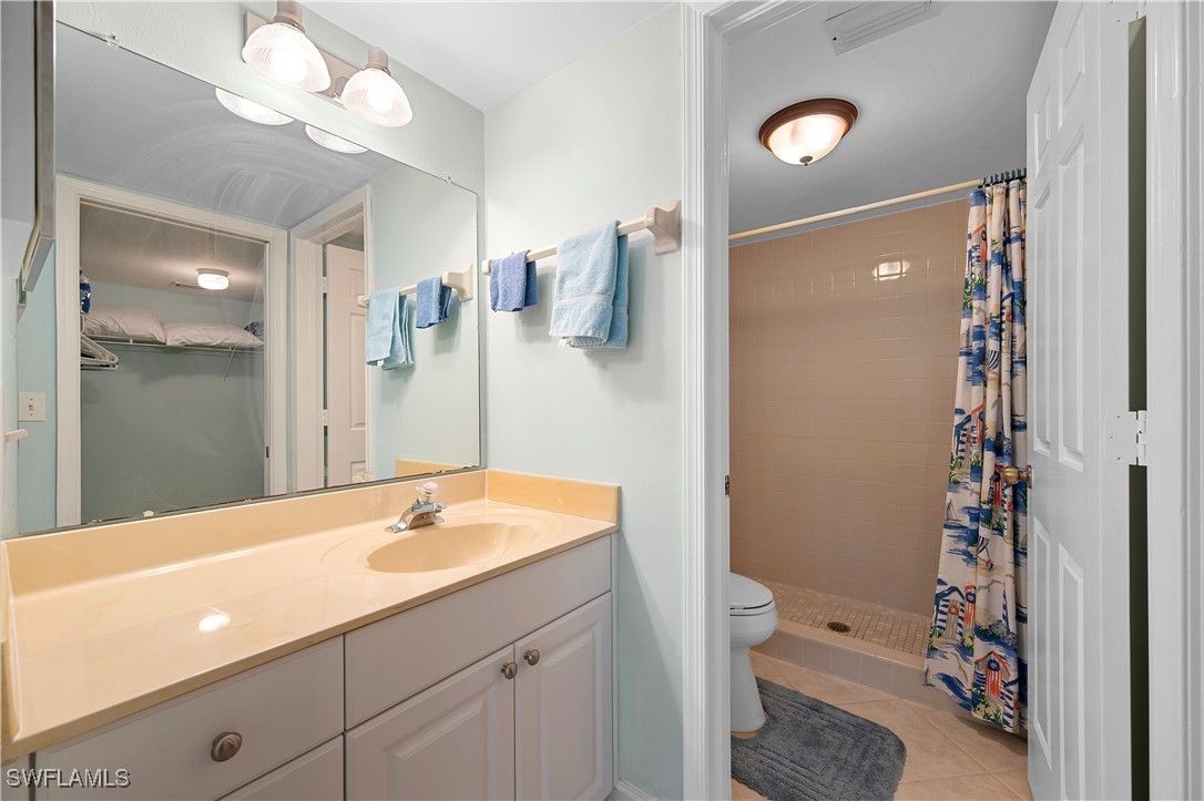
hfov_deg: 104.3
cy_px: 400
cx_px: 602
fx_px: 468
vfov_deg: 81.2
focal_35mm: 14
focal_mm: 14
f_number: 8
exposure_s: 1/6
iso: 1000
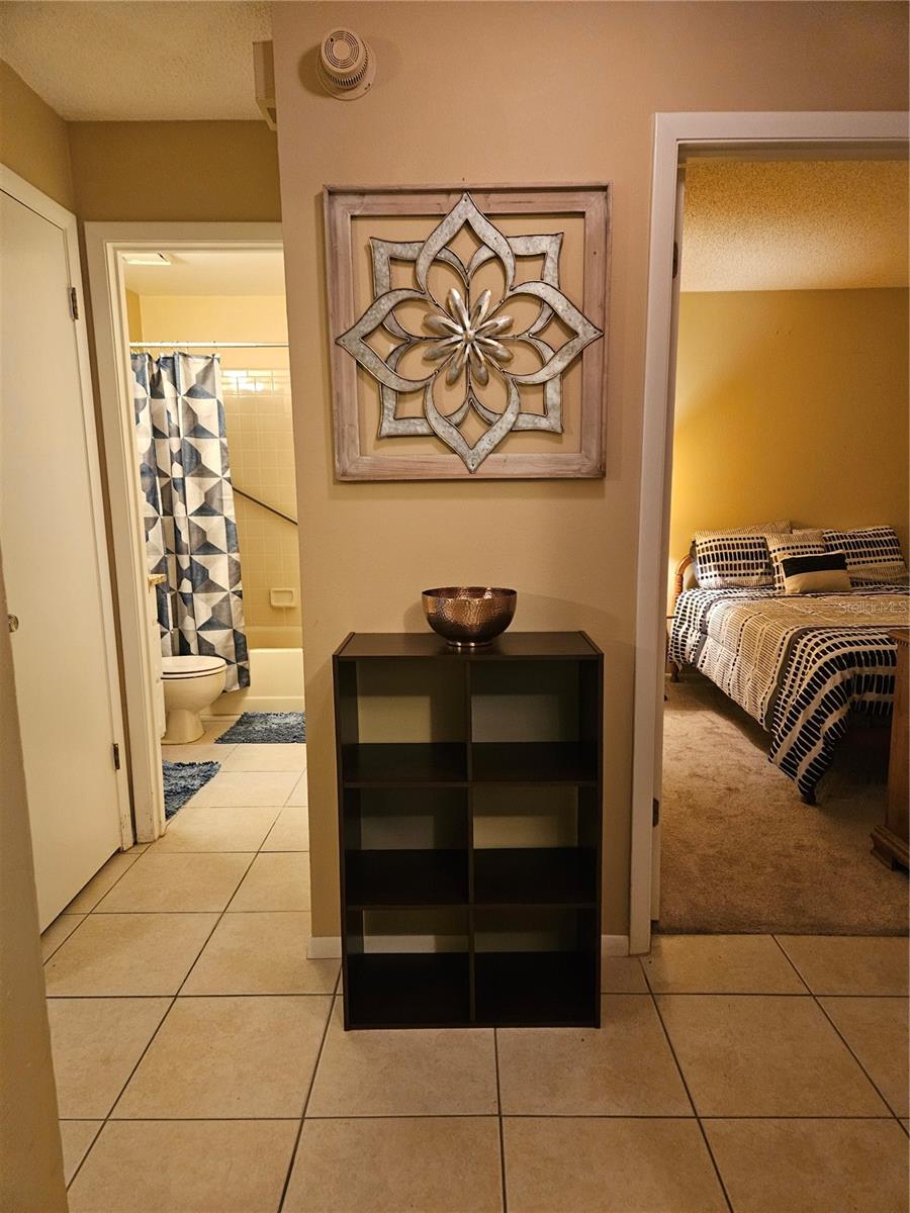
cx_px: 455
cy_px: 606
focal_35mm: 23
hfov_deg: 58.9
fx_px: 806
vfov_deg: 73.9
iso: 640
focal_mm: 5.4
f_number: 1.8
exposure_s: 1/60
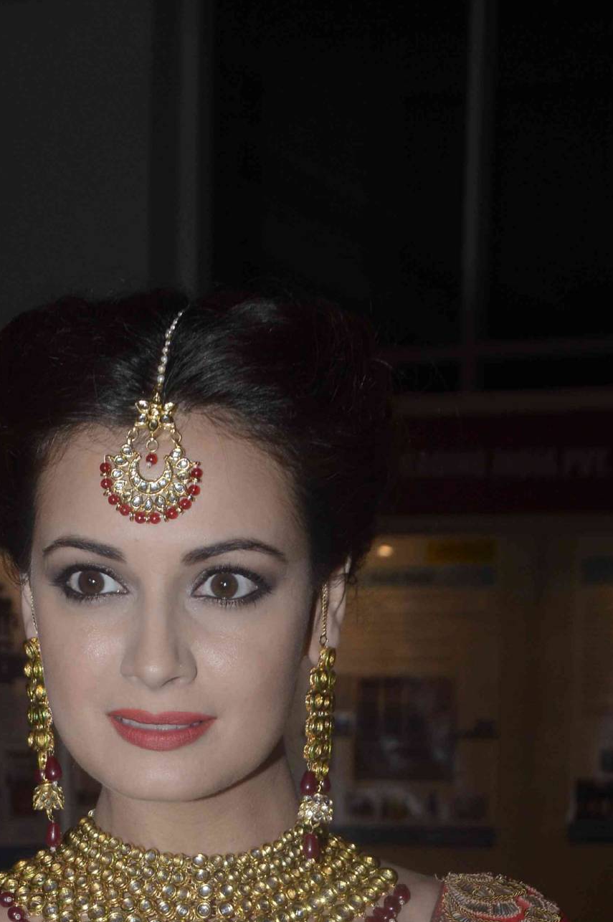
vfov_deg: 15.6
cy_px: 1013
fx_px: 3275
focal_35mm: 128
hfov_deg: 10.7
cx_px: 157
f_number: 9
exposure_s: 1/160
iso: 400
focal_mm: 38
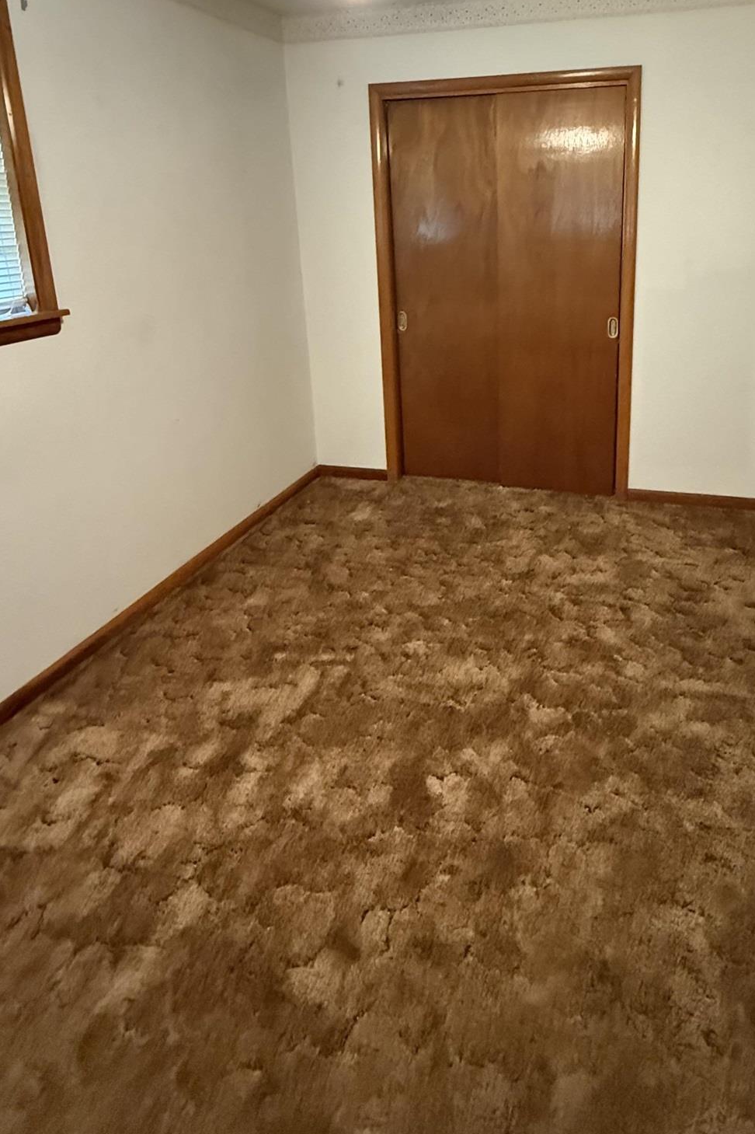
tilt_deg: -13.3
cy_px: 393
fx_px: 724
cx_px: 471
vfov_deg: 74.1
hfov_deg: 54.5
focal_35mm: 23
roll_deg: +0.7
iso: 1250
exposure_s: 1/60
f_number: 2.2
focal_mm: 2.22
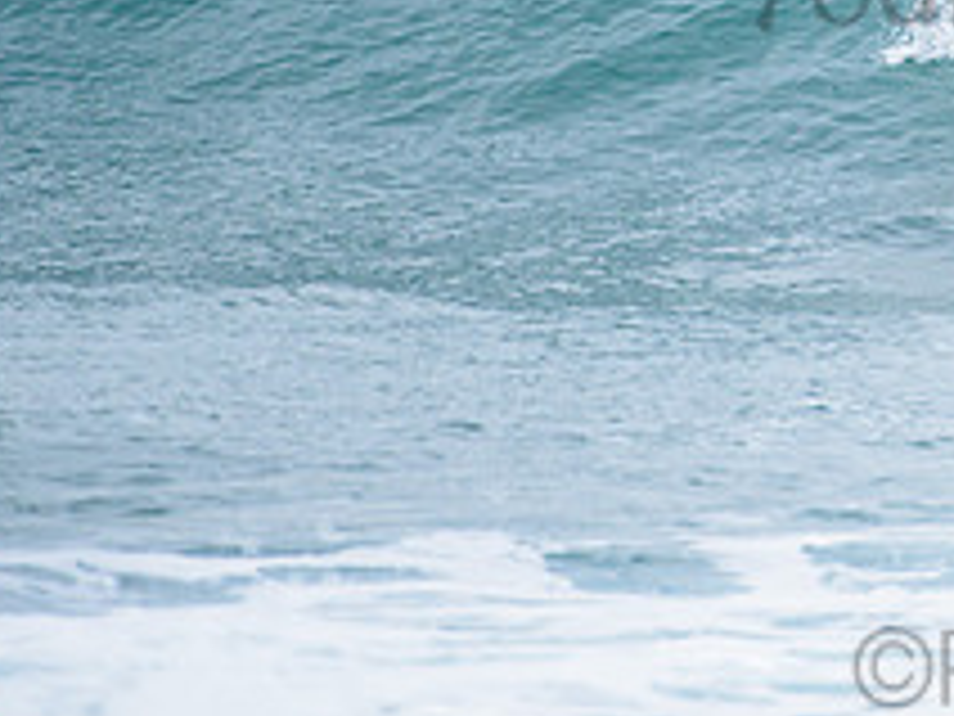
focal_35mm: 1316
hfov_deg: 1.5
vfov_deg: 1.1
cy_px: -79
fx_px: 36268
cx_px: 1202
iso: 400
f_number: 5.6
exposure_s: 1/2000
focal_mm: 500
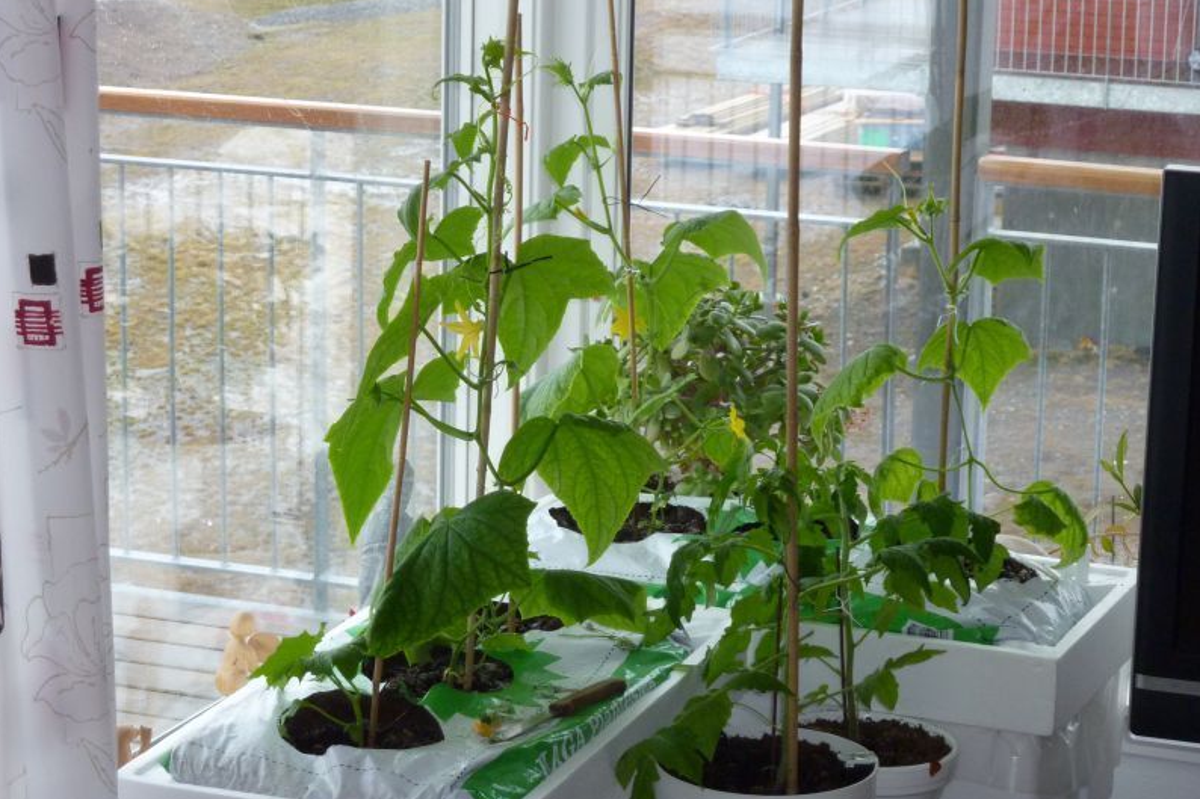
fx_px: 3632
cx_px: 598
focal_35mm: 109
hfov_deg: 18.8
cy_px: 393
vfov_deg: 12.6
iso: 250
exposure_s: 1/80
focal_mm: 17
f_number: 4.3
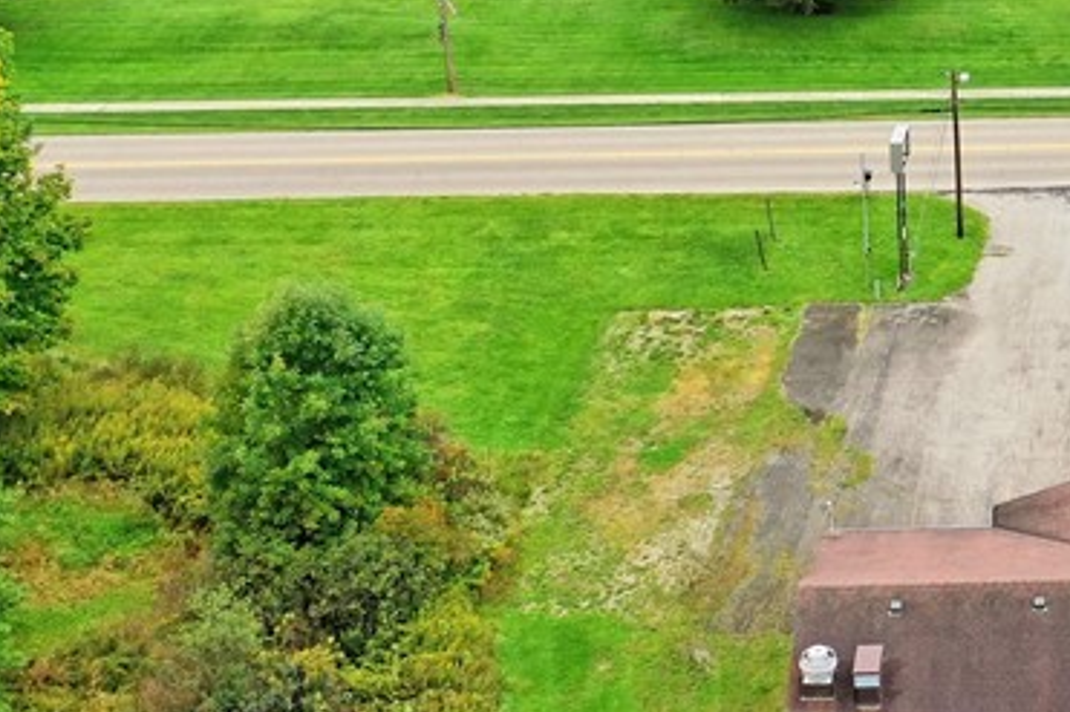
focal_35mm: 82
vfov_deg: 16.2
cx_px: 1165
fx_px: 2436
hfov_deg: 23.3
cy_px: -40
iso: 100
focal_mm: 10.26
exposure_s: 1/160
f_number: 4.5
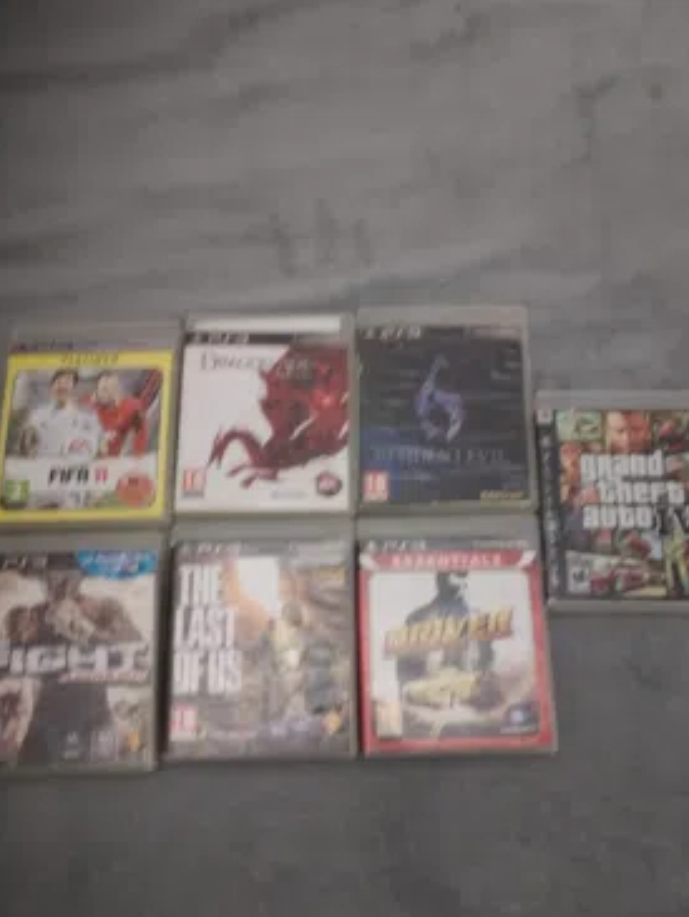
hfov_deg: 41.8
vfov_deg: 53.9
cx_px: 355
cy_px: 480
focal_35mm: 34
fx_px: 902
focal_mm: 4.75
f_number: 1.8
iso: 1365
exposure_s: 1/24
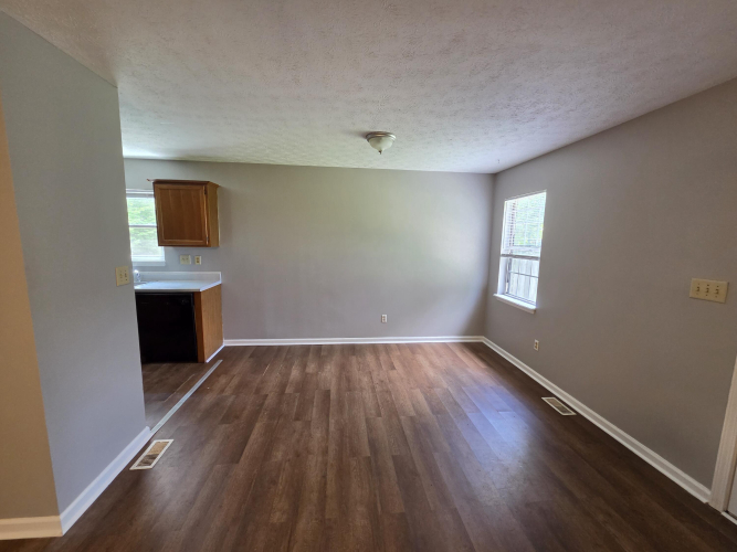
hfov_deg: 106.2
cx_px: 368
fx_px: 277
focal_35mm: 13
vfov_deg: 89.9
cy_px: 276
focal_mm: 2.2
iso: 250
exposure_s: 1/60
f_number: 2.2
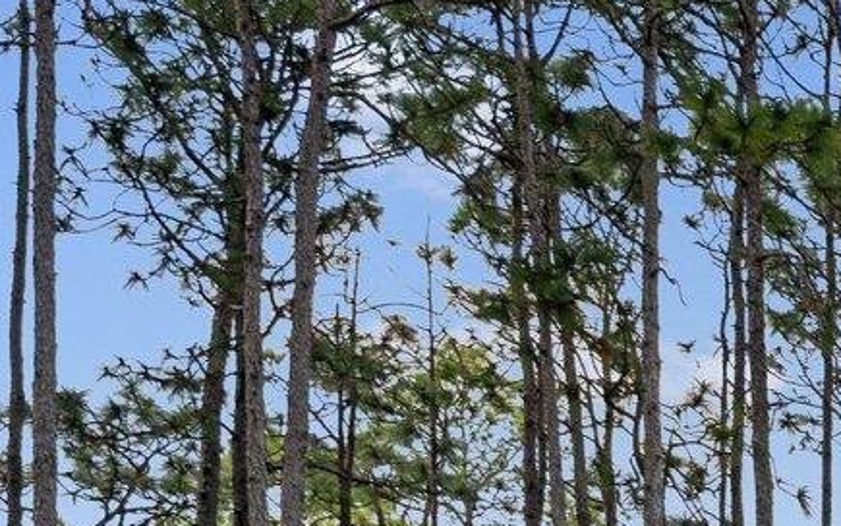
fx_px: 3186
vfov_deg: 8.7
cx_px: 1593
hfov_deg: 13.3
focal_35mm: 139
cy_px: 1177
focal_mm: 29
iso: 320
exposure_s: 1/1250
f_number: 4
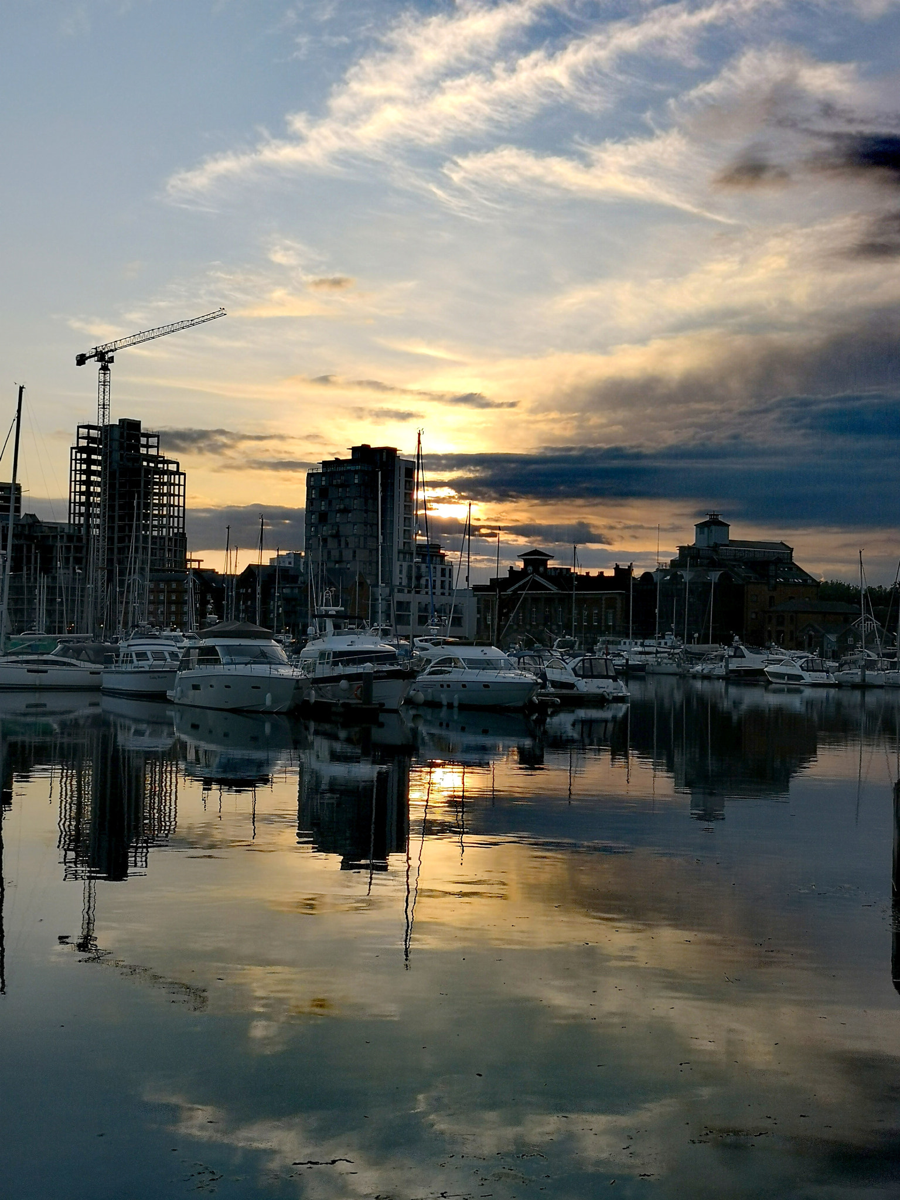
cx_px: 450
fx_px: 1560
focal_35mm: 45
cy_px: 600
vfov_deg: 42.1
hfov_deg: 32.2
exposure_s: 1/1912
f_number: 1.6
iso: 50
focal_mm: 3.95
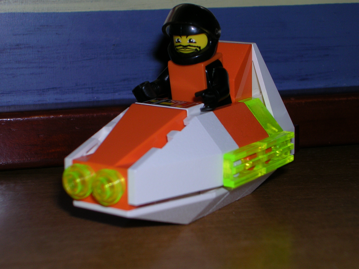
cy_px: 134
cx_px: 180
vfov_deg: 17.2
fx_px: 892
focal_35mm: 86
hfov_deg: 22.8
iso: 50
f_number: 4.1
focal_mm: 13
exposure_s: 1/60.1
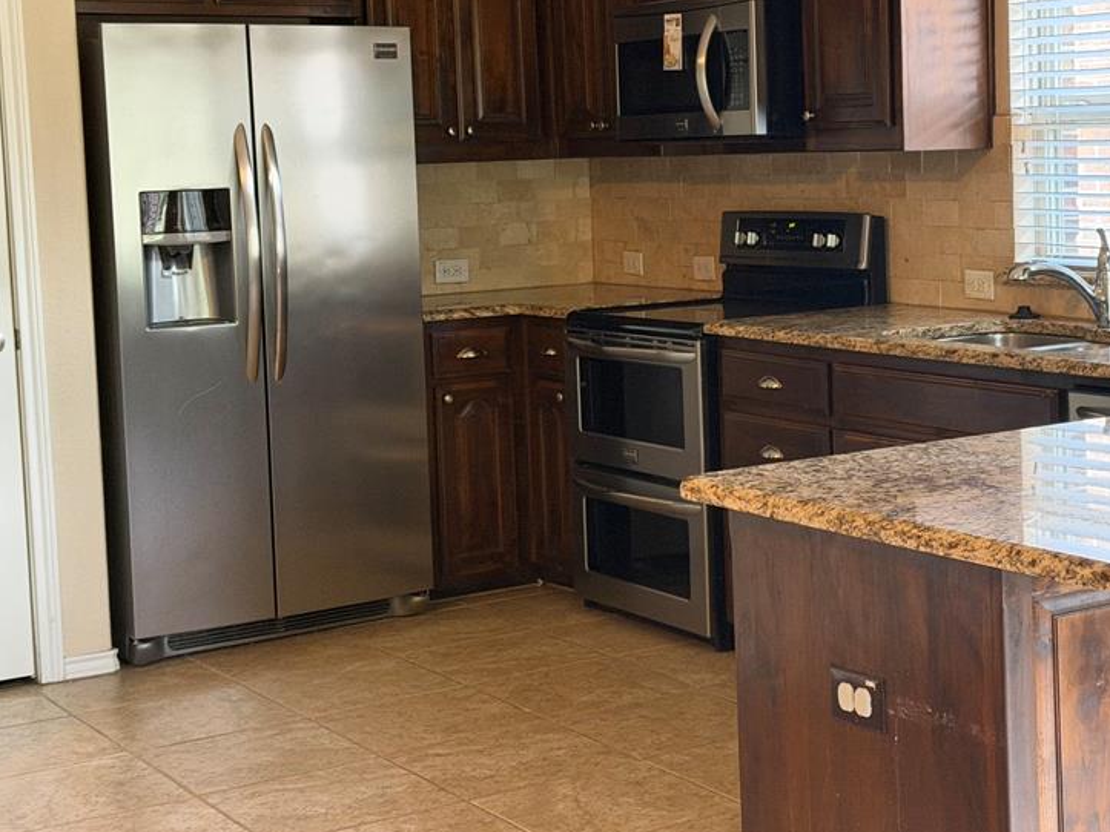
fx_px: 2180
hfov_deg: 28.4
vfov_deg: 21.5
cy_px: 290
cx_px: 749
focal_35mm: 68
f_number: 1.78
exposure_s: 1/40
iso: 250
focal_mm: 6.76
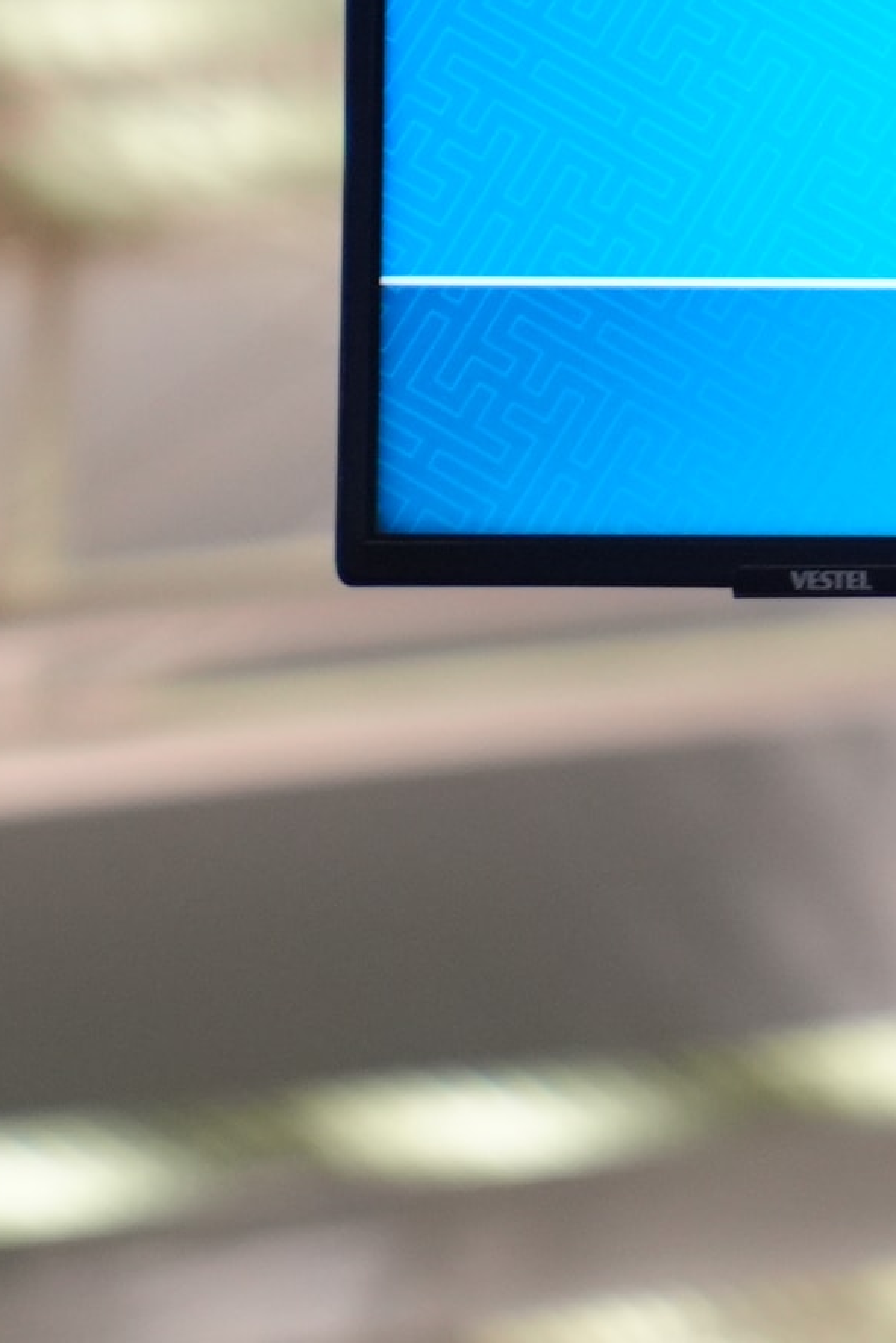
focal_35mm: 493
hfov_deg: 2.7
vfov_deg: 4.2
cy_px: -476
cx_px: 3789
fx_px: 18397
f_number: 3.5
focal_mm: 70
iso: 640
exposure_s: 1/160
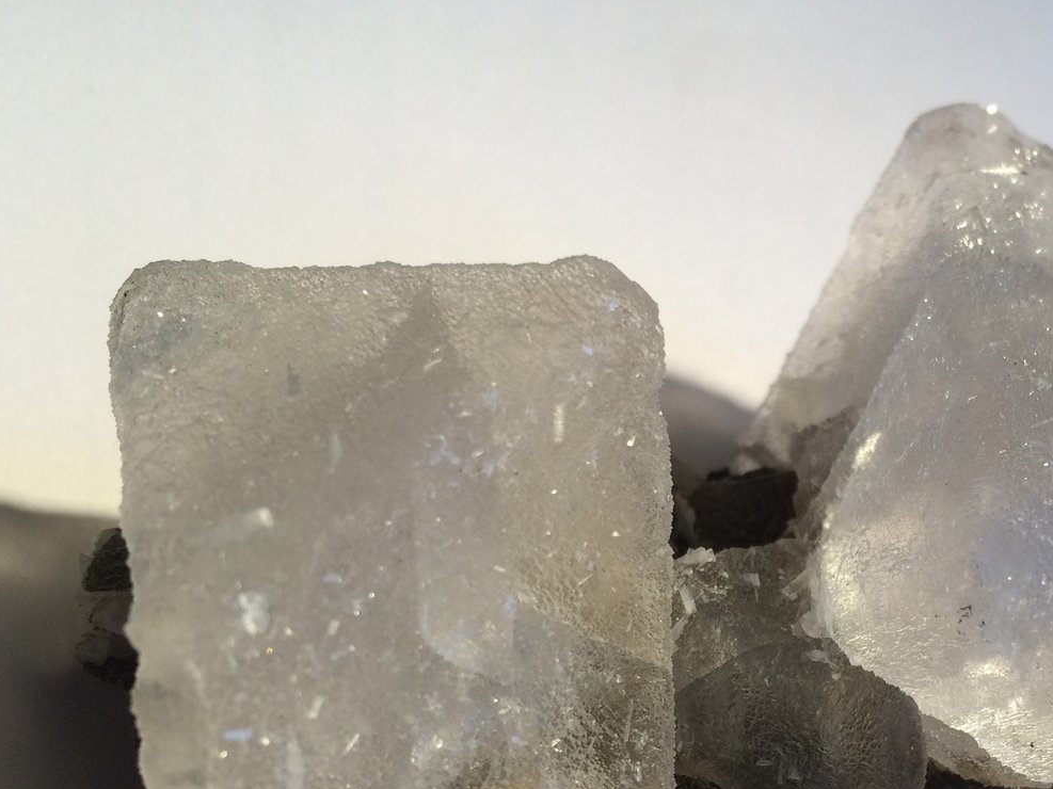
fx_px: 1430
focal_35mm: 47
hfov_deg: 39.6
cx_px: 764
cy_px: 630
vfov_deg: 30.1
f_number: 2.2
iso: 64
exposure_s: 1/120
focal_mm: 4.15
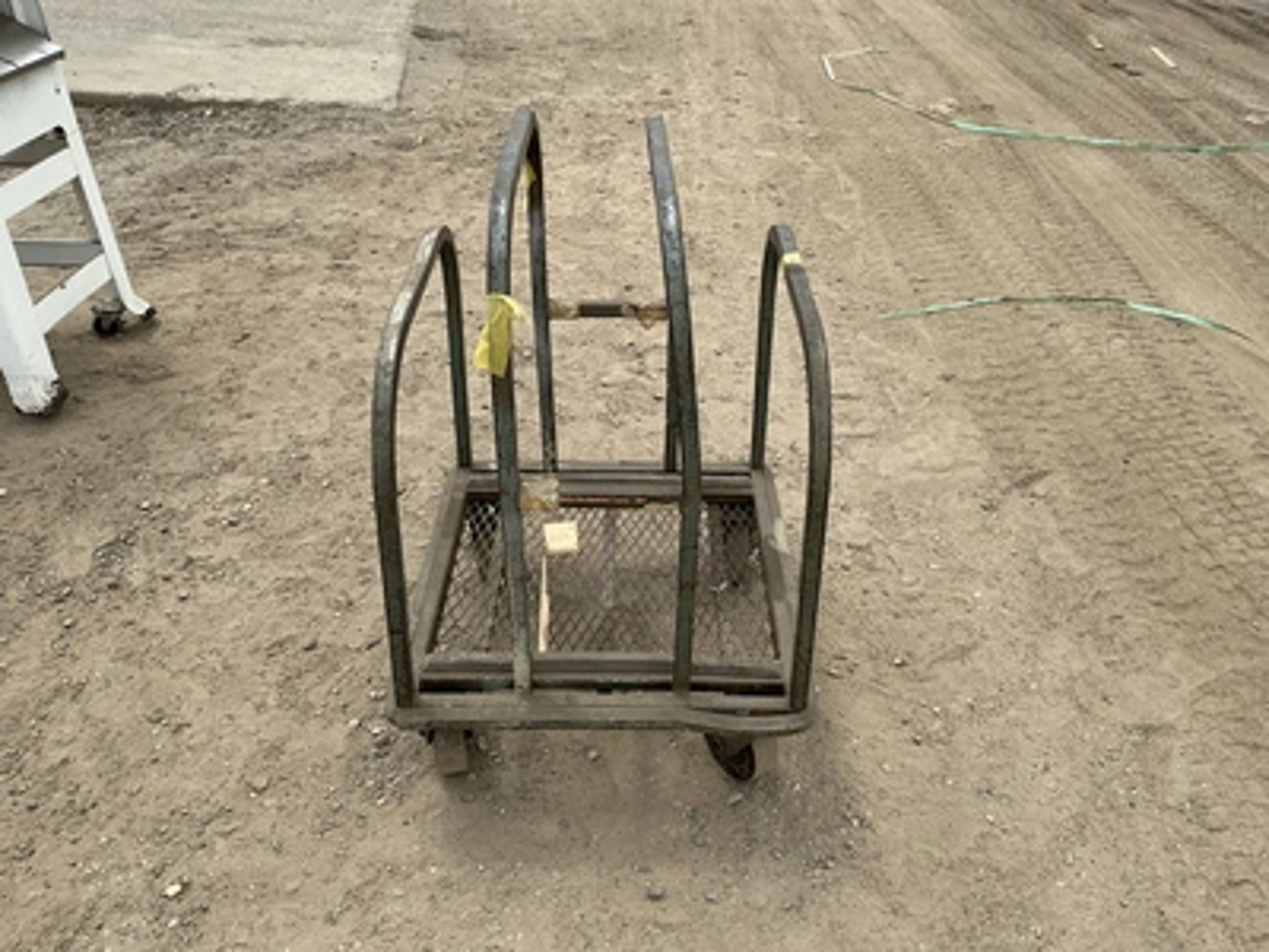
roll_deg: +2.1
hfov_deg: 63.4
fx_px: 1026
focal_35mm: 28
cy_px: 476
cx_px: 634
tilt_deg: -32.1
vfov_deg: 49.7
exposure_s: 1/1221
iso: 25
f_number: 1.8
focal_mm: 3
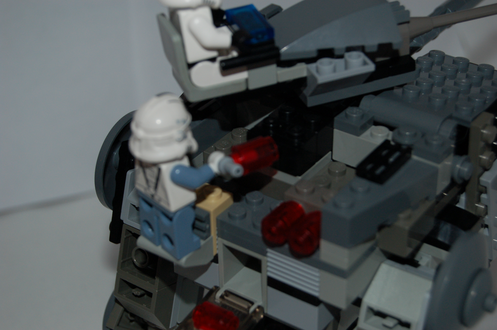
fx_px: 1138
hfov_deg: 24.6
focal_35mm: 82
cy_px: 165
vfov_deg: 16.5
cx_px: 248
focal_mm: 55
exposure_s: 1/60
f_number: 5.6
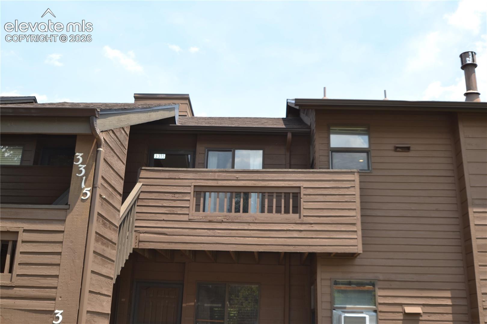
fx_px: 487
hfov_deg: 53.1
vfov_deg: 36.9
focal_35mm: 36
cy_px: 162
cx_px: 244
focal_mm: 24
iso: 100
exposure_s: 1/200
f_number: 6.3
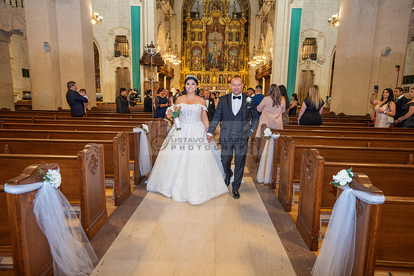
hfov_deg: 73.7
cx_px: 207
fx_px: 276
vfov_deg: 53.2
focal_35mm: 24
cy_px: 138
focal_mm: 24
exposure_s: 1/125
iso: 800
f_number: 2.8
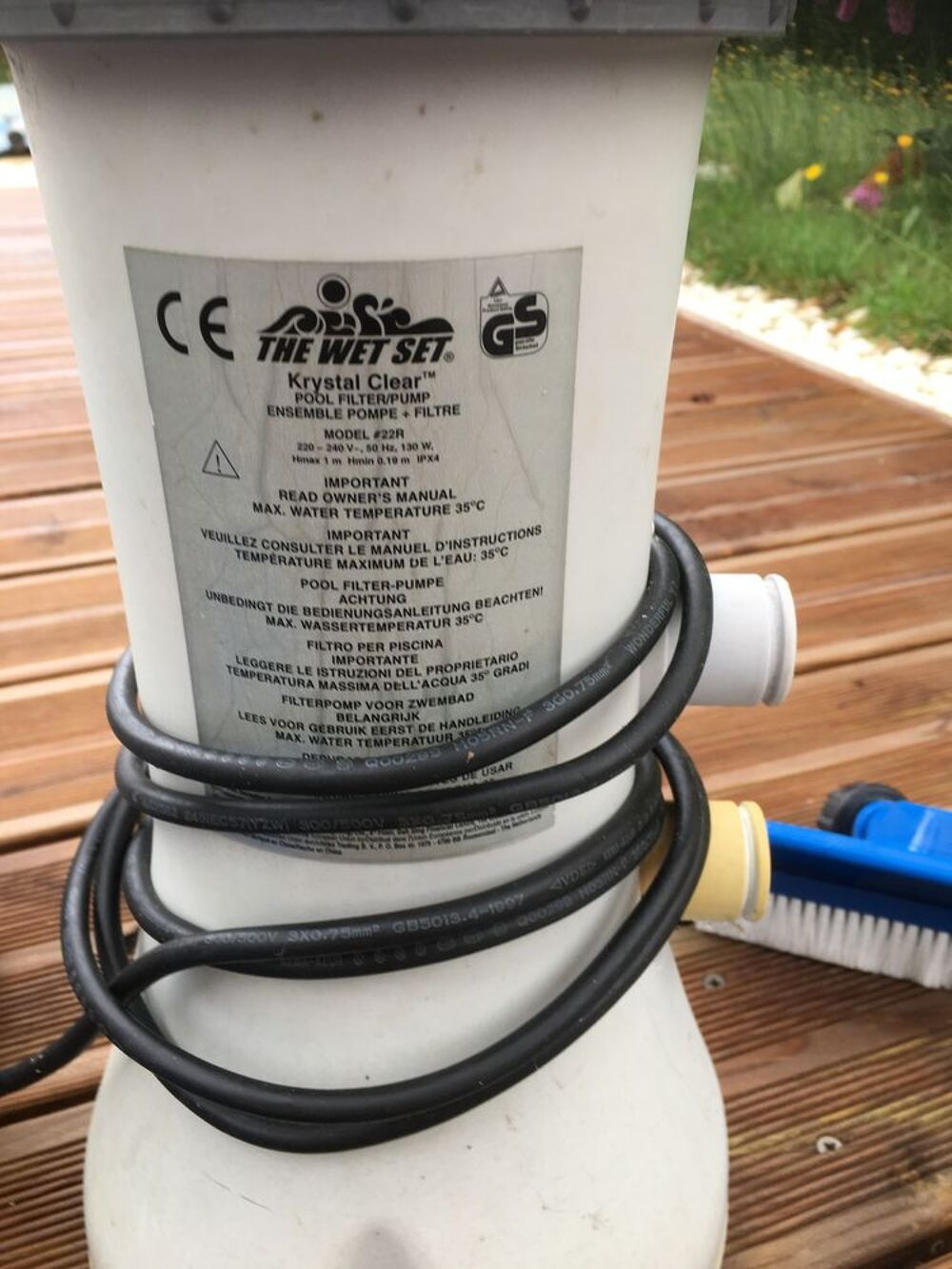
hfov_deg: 48.2
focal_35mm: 29
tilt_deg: -28.2
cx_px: 476
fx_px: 1063
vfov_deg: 61.7
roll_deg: -1.2
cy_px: 634
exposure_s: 1/50
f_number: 2.2
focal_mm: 4.15
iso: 25
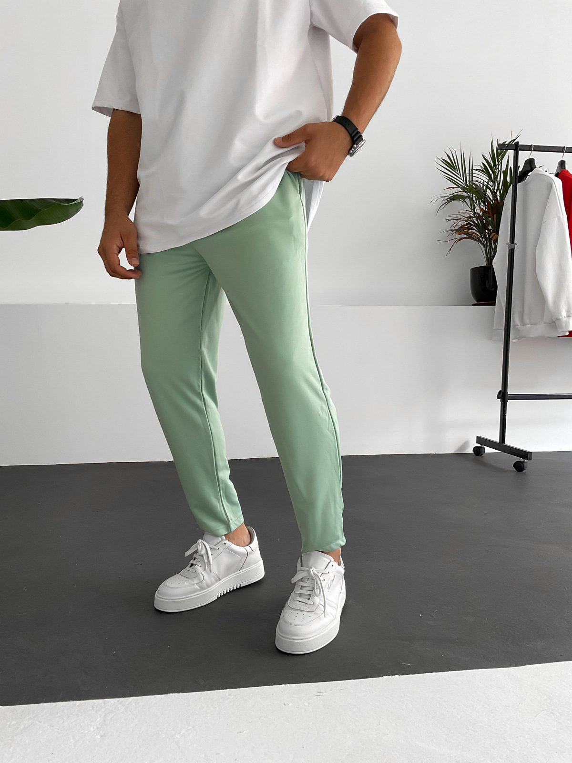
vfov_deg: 61.7
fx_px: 639
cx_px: 286
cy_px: 382
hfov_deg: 48.2
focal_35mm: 29
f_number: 1.8
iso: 50
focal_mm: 3
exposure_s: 1/120
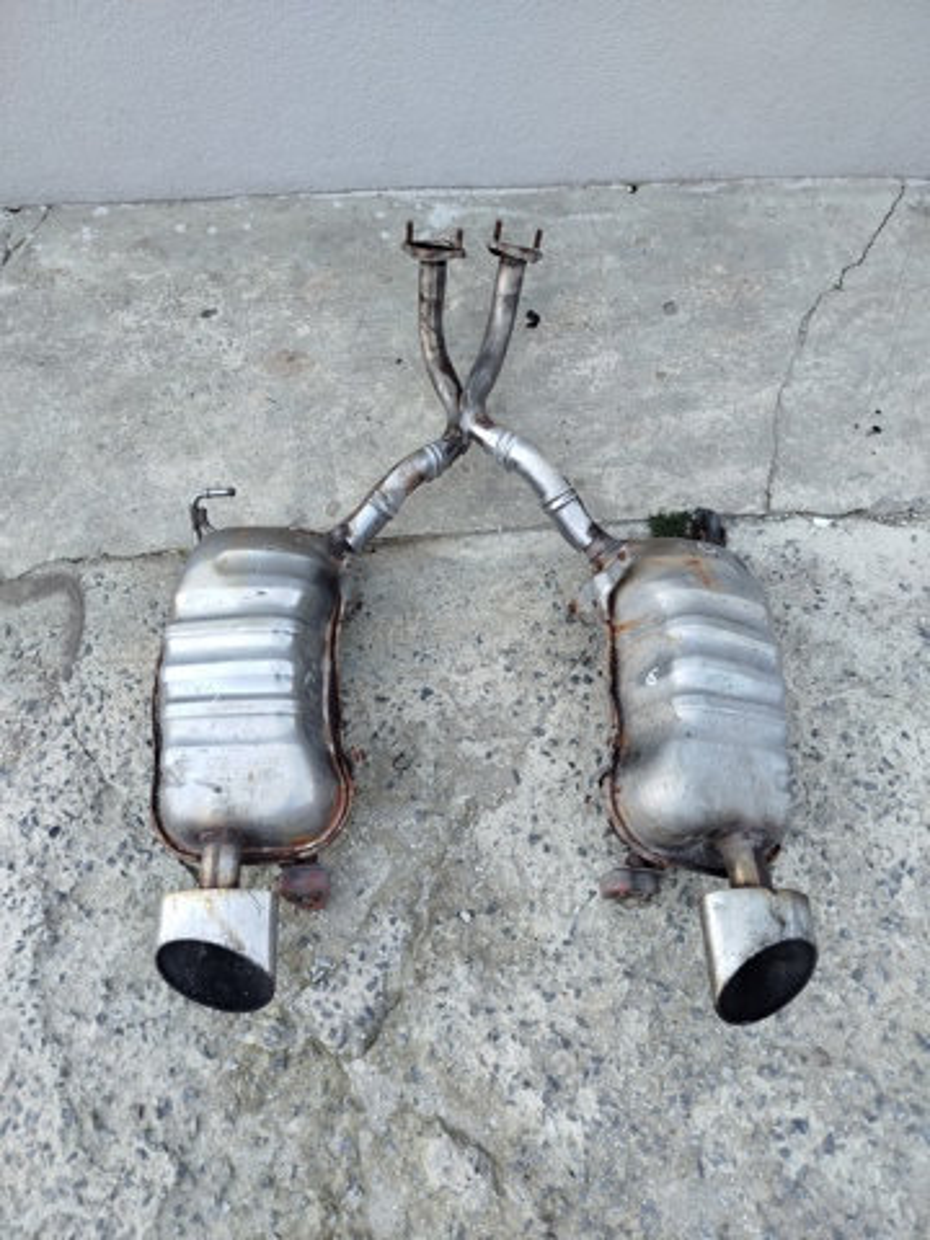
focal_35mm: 24
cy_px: 620
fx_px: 860
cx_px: 465
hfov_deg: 56.8
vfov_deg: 71.6
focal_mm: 5.31
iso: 50
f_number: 1.7
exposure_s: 1/112
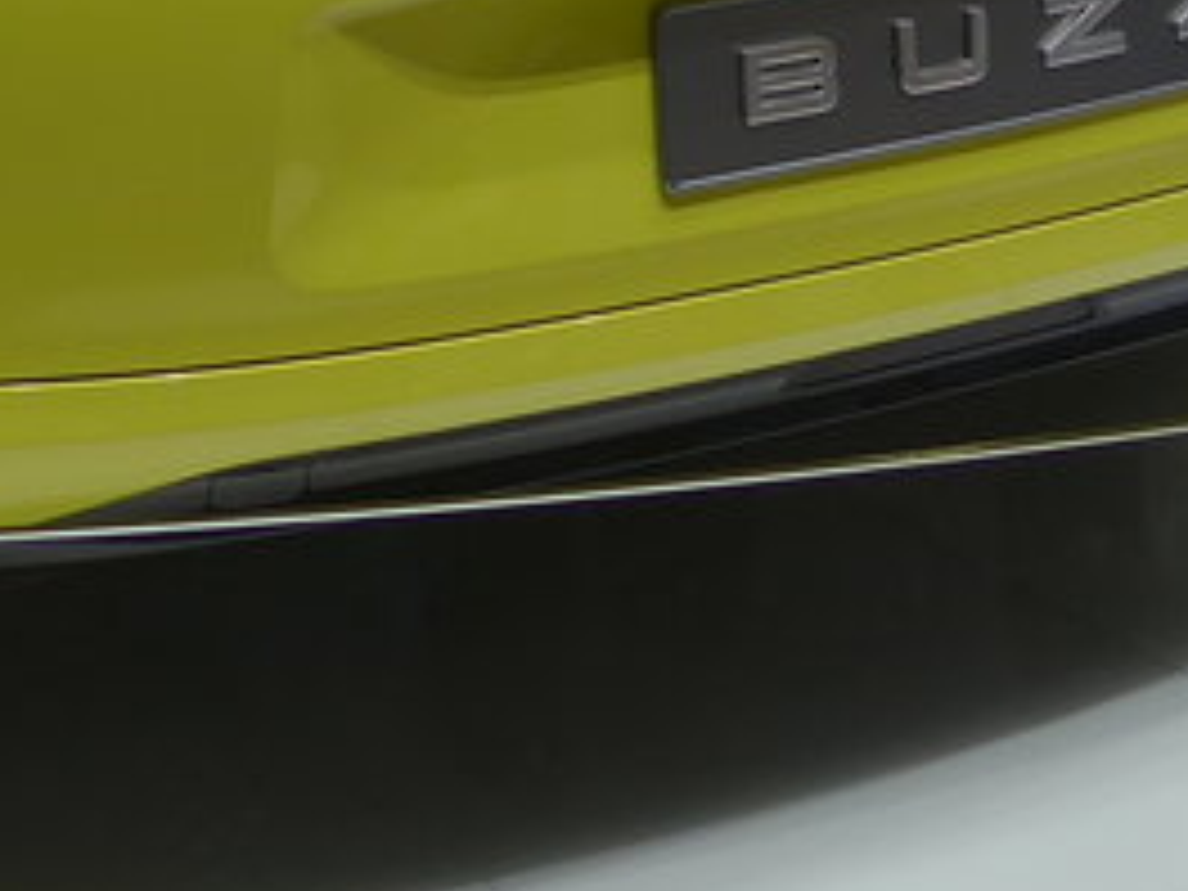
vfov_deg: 10.5
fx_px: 4530
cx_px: -338
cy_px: -801
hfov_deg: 14.3
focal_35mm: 132
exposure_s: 1/250
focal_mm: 6
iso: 80
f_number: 2.8
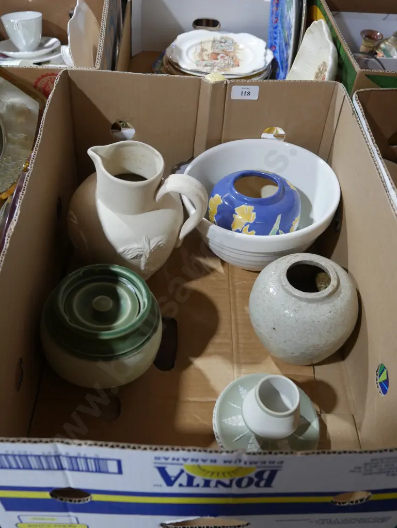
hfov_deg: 41.8
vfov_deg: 53.9
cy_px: 264
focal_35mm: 34
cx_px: 198
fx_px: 519
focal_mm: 17
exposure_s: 1/60
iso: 800
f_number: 4
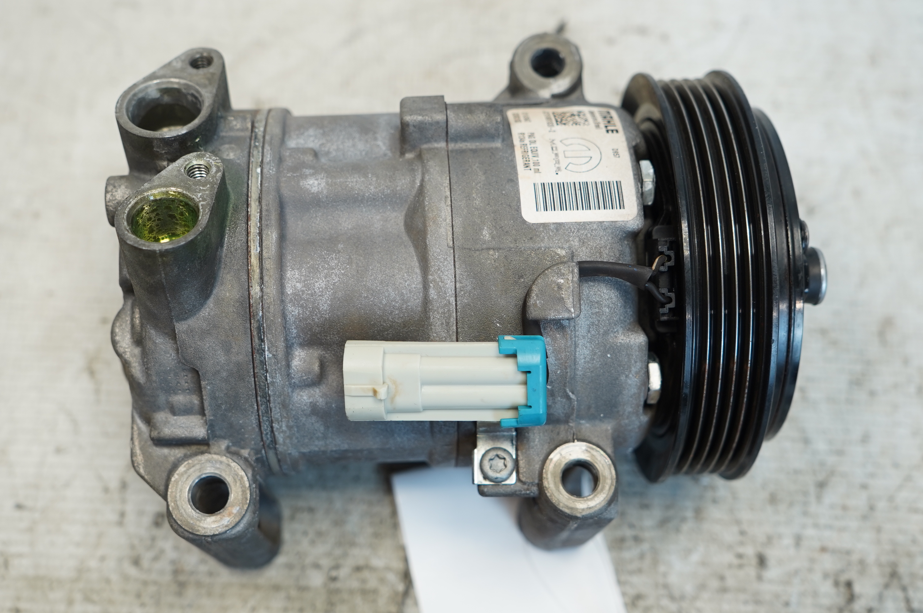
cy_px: 306
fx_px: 1306
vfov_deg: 26.4
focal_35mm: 51
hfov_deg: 38.9
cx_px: 462
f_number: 4
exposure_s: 1/60
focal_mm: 34
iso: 250
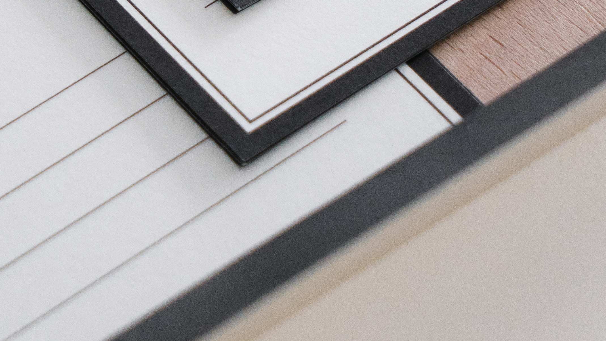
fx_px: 3310
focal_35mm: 206
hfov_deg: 10.4
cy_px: -86
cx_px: 150
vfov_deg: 5.9
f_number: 6.3
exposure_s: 1/100
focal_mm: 70
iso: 2000
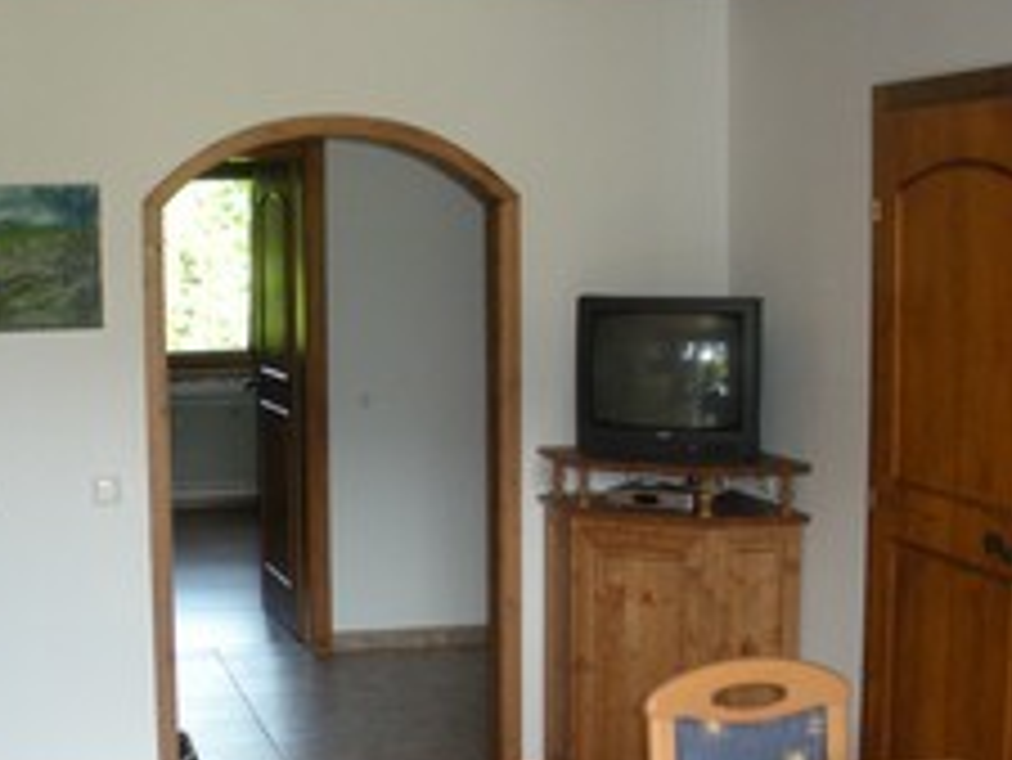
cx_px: 477
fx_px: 1872
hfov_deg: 30.2
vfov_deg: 22.8
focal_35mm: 64
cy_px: 544
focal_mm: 6.3
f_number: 3.5
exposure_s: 1/59
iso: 217
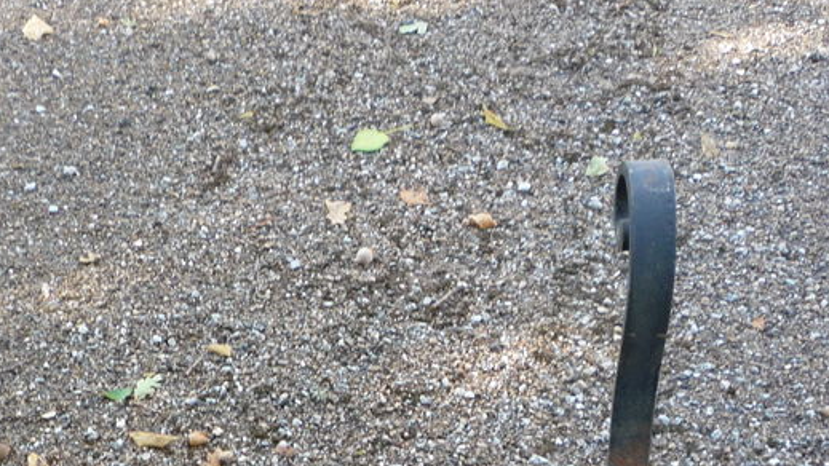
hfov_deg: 33.0
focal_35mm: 63
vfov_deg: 18.0
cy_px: 581
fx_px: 1385
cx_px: 273
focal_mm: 5.2
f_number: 3.3
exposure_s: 1/60
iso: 100
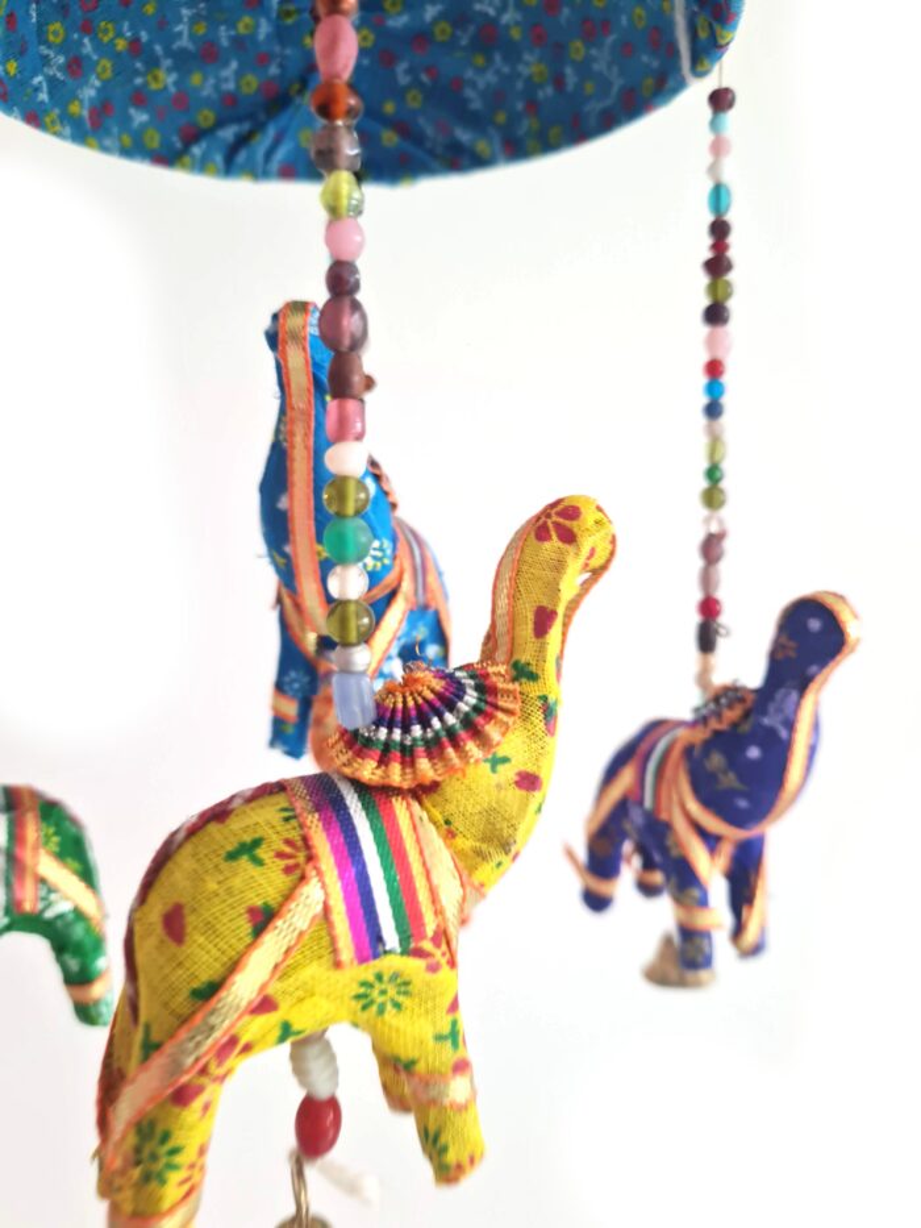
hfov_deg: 53.1
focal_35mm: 26
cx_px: 460
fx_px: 922
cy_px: 614
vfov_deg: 67.3
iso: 100
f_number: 1.8
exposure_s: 1/60
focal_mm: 5.4
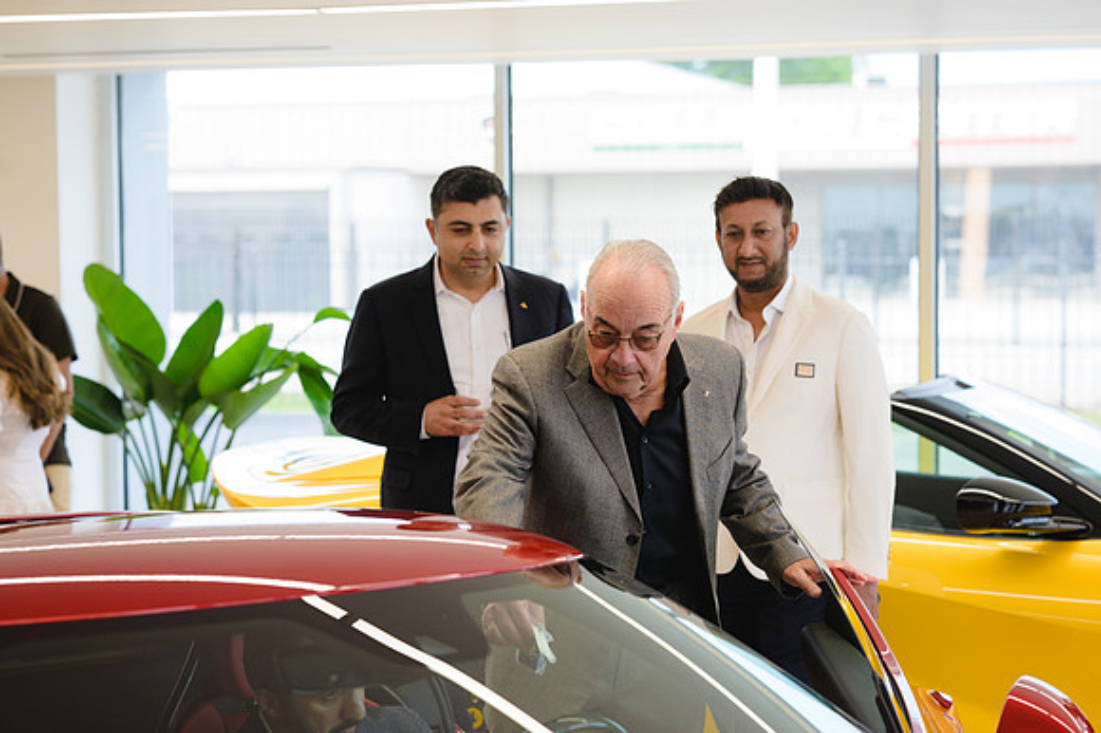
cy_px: 366
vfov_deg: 16.1
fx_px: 2598
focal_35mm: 85
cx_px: 550
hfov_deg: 23.9
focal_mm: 85
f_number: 4
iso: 250
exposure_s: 1/200
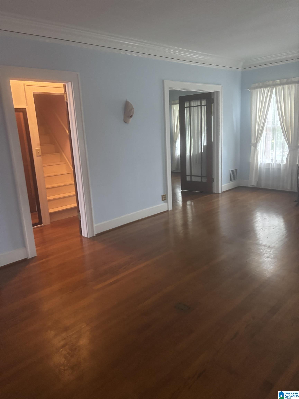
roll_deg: +2.7
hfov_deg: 53.1
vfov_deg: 67.3
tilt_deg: -12.4
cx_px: 150
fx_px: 299
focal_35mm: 26
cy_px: 200
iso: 500
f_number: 1.6
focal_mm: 5.96
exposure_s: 1/40
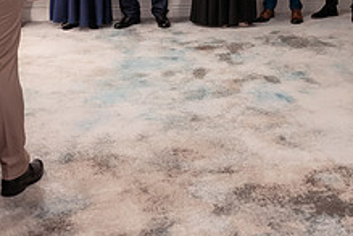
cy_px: -60
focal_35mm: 74
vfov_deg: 17.4
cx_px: 289
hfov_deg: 26.8
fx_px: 726
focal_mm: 28
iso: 1600
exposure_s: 1/160
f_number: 2.8
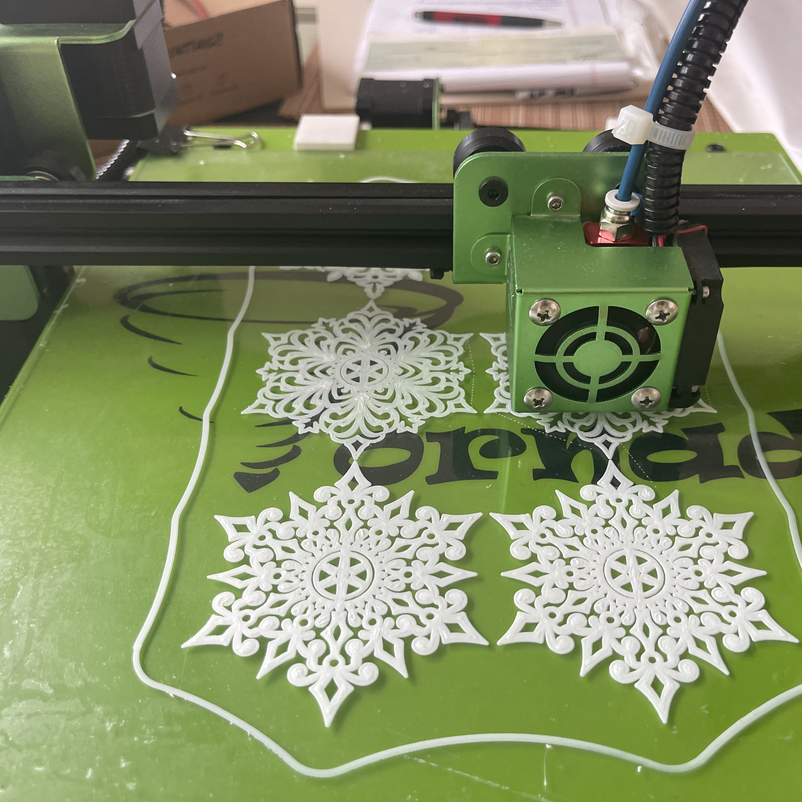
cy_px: 399
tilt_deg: -43.0
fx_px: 813
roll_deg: -0.8
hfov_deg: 52.3
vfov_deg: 52.5
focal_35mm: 31
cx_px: 461
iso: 125
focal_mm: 5.1
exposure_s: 1/120
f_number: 1.6
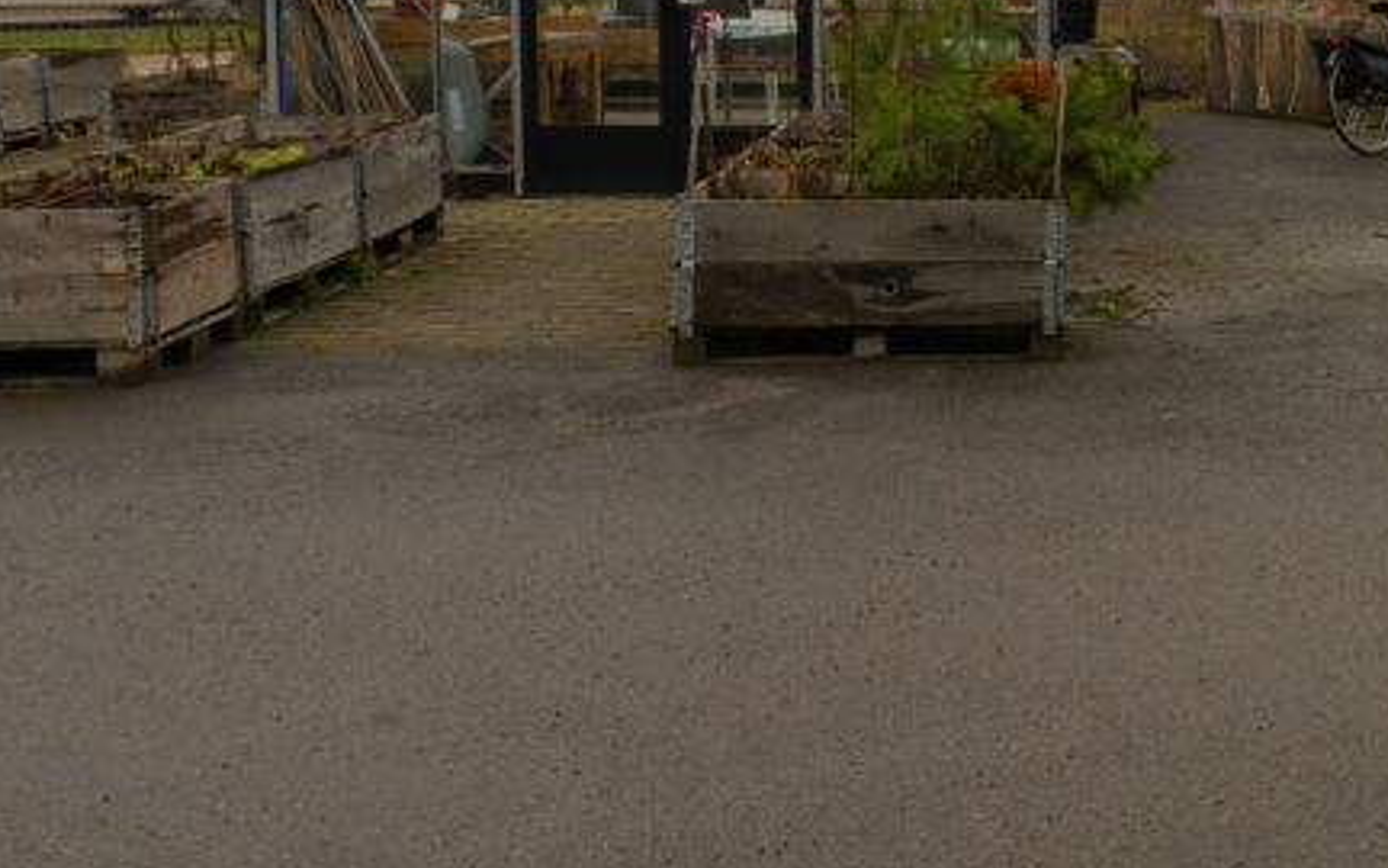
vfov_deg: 22.0
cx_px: 1533
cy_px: 130
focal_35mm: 58
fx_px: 2194
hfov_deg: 31.2
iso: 125
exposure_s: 1/30
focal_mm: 16
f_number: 8
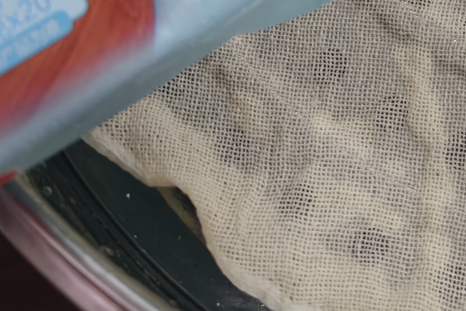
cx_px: 718
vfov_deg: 11.9
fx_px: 1269
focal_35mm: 98
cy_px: -375
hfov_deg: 18.3
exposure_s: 1/100
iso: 664
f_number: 1.68
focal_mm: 6.25
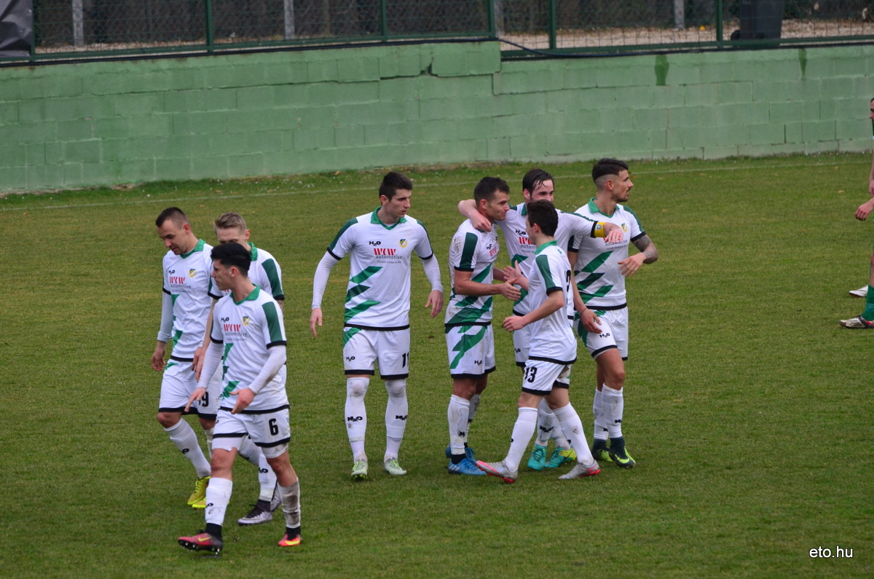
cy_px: 290
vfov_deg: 4.6
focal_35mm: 300
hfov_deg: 6.9
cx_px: 437
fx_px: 7269
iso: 800
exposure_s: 1/1600
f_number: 5.3
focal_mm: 200
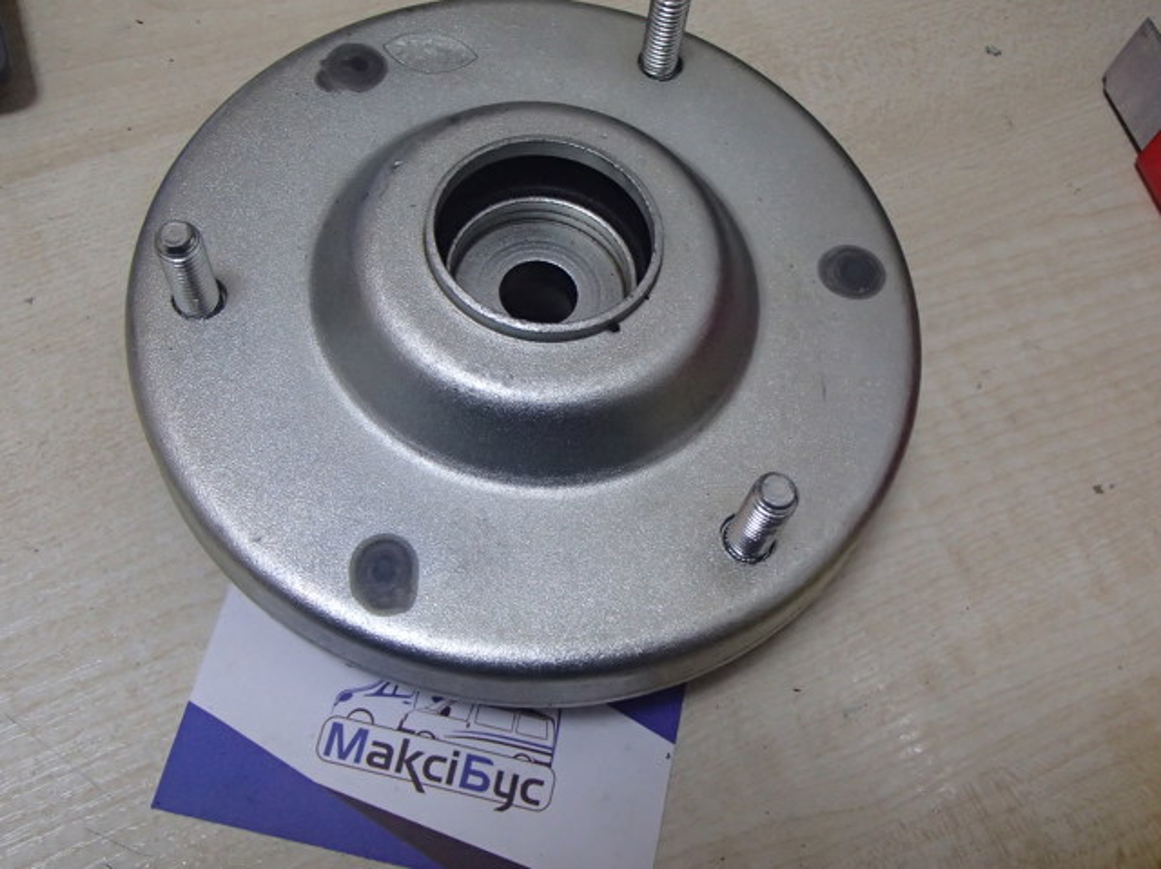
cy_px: 434
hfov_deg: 50.2
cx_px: 580
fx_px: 1240
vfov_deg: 38.6
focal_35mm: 37
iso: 800
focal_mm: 6.64
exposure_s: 1/80
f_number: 4.7
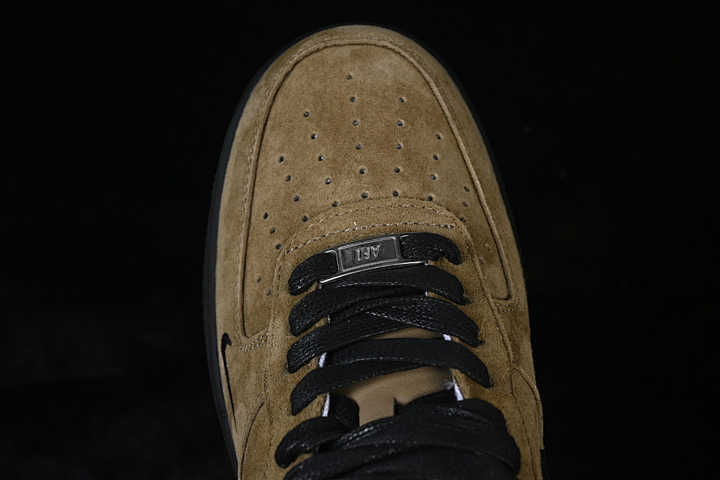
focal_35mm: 75
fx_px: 1500
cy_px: 240
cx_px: 360
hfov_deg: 27.0
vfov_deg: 18.2
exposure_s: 1/60
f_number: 7.1
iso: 160
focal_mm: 50
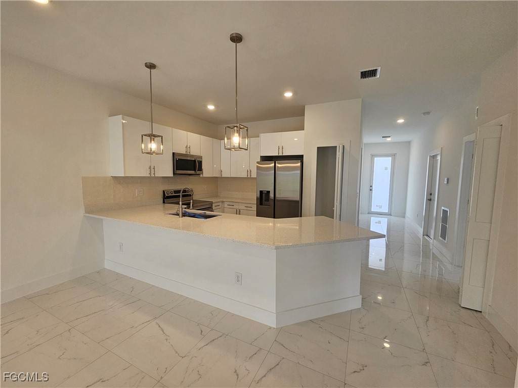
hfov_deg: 106.2
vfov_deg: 89.9
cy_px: 194
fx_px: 195
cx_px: 259
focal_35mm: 13
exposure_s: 1/120
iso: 80
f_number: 2.2
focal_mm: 2.2
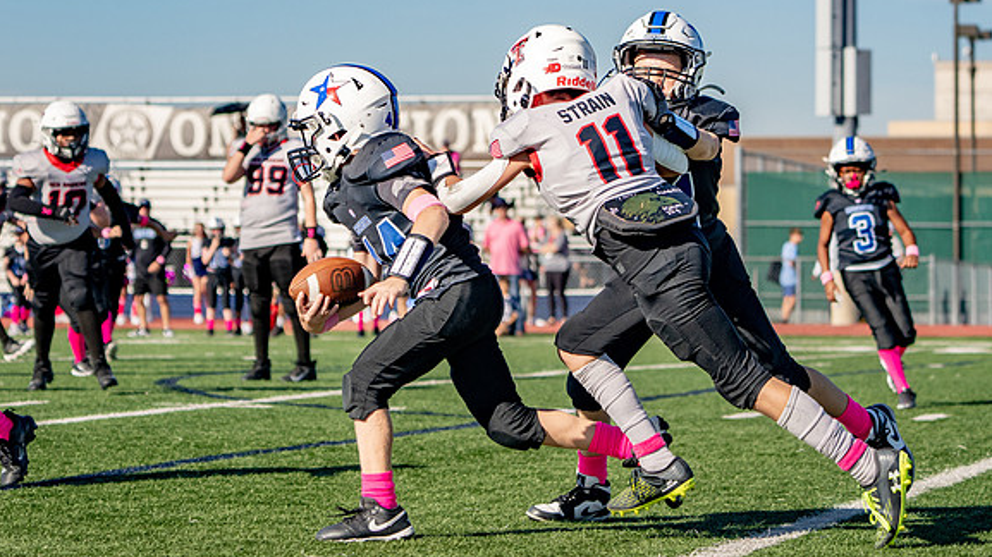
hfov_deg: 13.4
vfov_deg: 7.5
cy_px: 263
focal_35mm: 161
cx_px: 483
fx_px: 4233
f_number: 4.5
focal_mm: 100
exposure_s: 1/2500
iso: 320
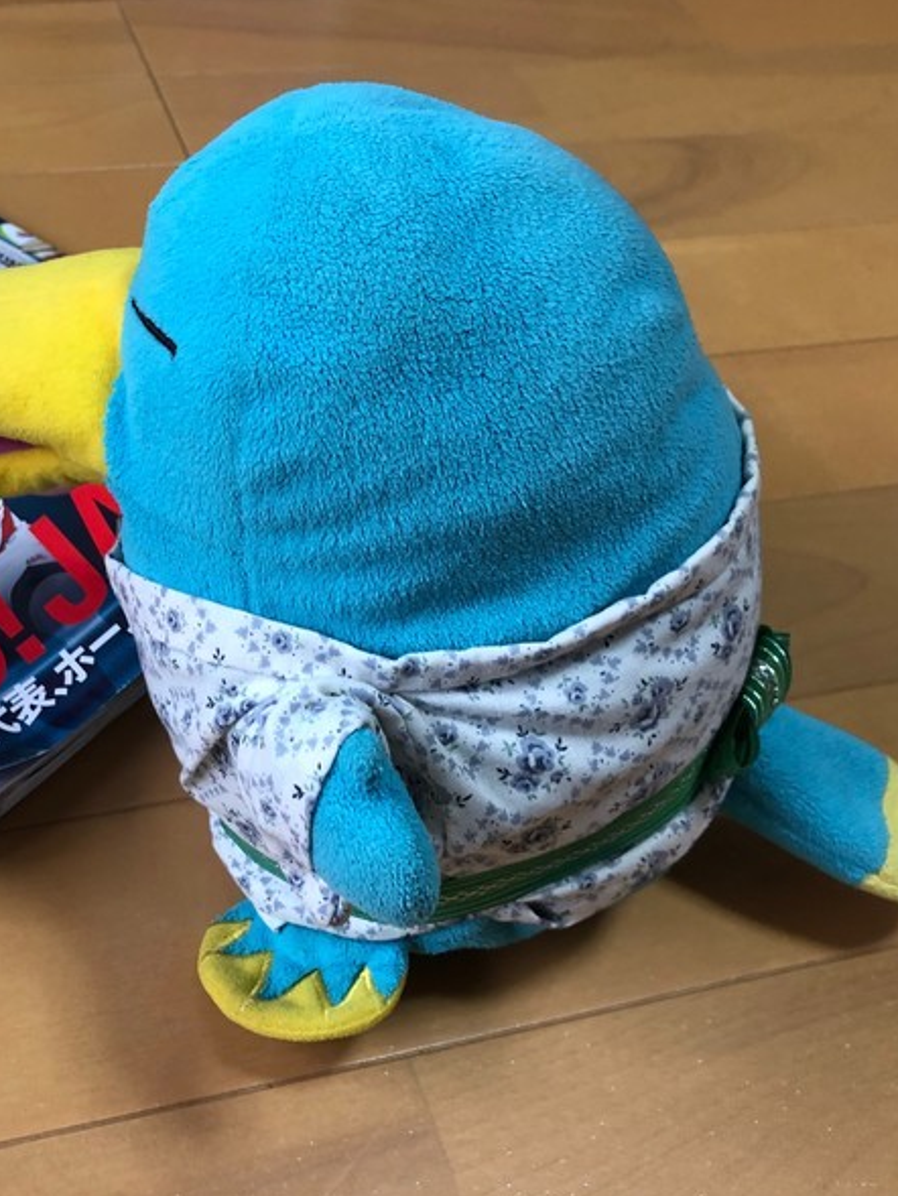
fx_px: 1314
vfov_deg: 49.0
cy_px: 597
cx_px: 221
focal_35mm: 38
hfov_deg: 36.8
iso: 40
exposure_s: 1/30
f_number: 1.8
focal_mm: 3.99
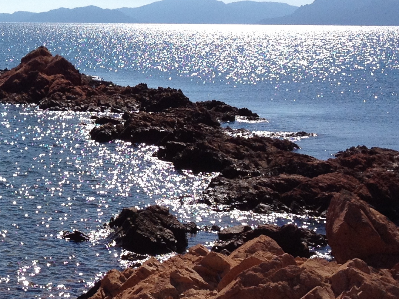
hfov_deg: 17.8
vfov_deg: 13.9
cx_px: -53
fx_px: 1222
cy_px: 70
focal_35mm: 106
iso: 64
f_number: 2.4
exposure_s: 1/5025
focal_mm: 4.28
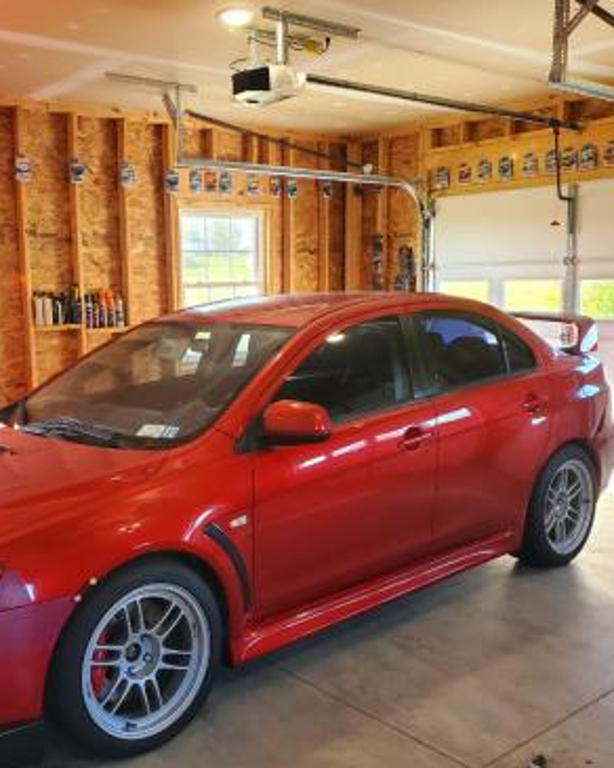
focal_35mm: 35
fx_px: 795
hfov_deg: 41.7
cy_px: 396
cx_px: 204
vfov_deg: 51.5
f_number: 2.4
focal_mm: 4.3
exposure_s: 1/120
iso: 320
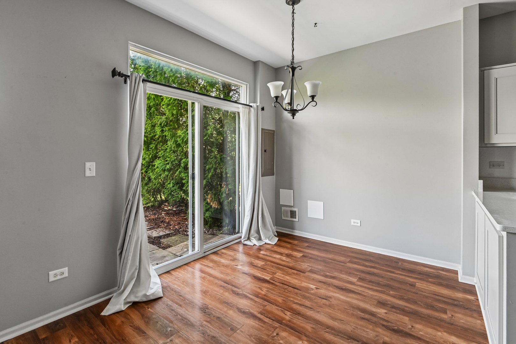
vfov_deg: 73.7
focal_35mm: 16
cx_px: 258
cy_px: 172
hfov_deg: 96.7
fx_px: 229
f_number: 13
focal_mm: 16
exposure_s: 1/10
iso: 400
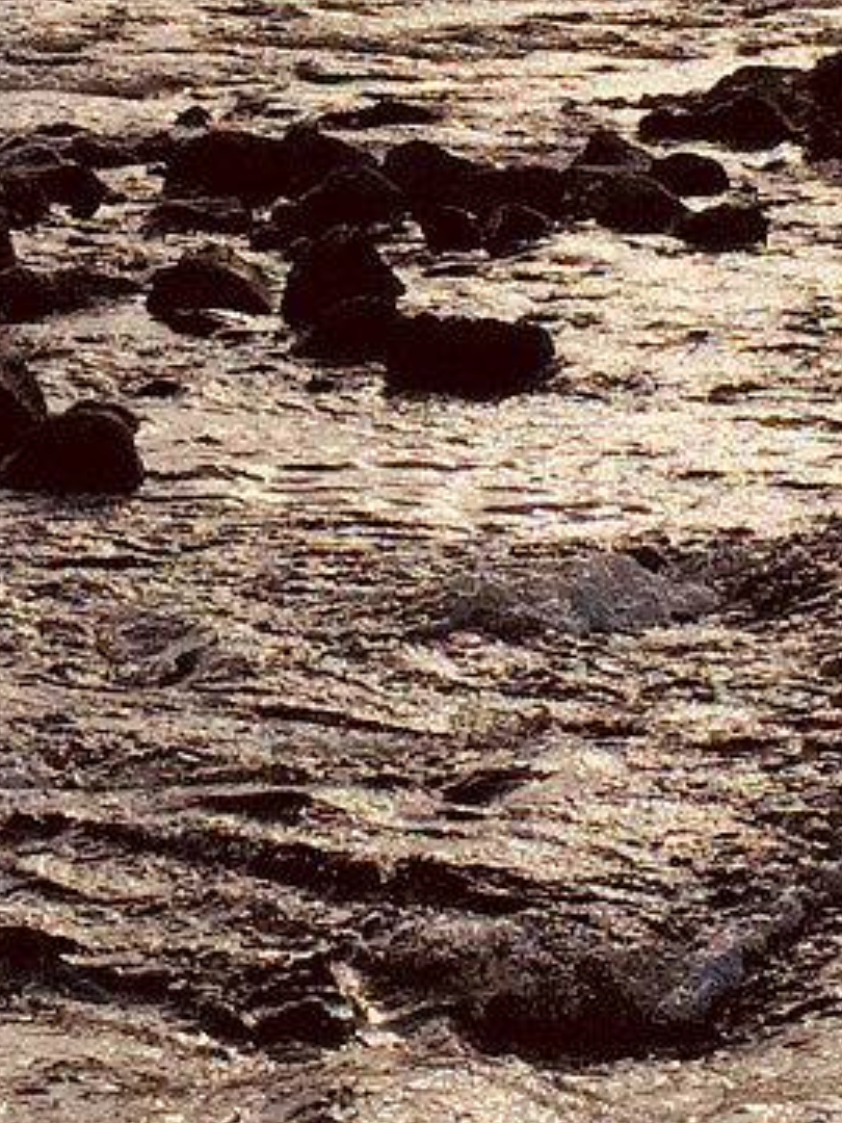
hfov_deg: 11.5
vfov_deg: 15.0
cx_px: 287
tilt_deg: -4.6
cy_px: 19
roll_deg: -1.1
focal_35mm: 129
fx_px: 4184
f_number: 2.2
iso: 32
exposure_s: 1/9901
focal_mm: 4.15
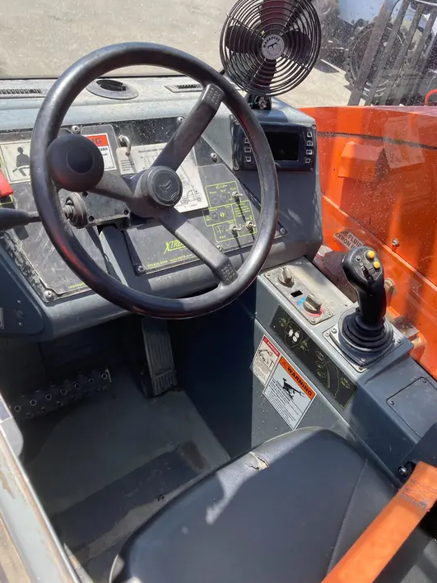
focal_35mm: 29
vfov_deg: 61.7
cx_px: 224
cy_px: 289
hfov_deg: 48.2
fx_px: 488
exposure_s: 1/228
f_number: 1.8
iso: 20
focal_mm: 3.99
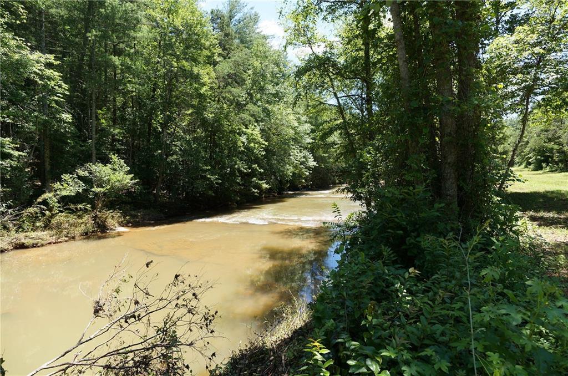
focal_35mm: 18
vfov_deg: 67.1
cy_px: 188
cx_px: 284
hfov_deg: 90.1
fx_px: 283
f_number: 4.5
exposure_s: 1/250
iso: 100
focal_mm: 12
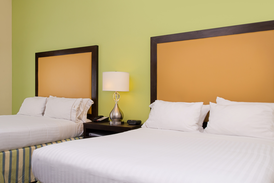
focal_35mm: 34
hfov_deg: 55.5
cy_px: 93
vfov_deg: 38.9
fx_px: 259
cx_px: 115
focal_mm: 23
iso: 400
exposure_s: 1/30
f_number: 13
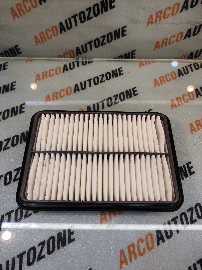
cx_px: 101
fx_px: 132
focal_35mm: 17
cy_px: 135
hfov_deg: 74.7
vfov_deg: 91.1
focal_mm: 4.74
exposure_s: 1/50
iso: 111
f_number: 1.79
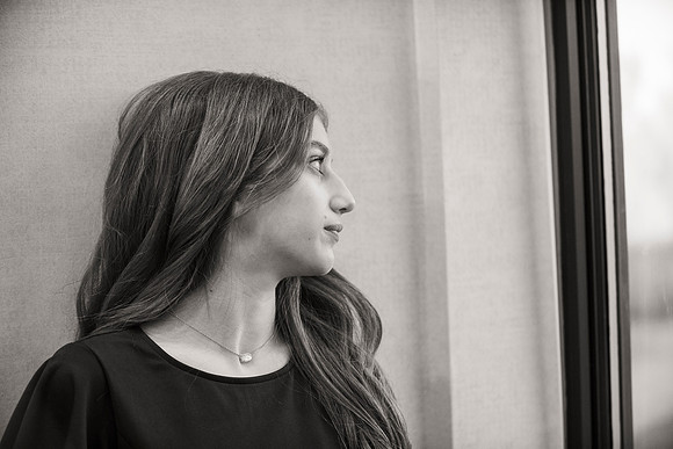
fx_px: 1309
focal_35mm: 70
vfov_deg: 19.5
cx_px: 336
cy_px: 224
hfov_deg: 28.8
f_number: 2.8
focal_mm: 70
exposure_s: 1/500
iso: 1000
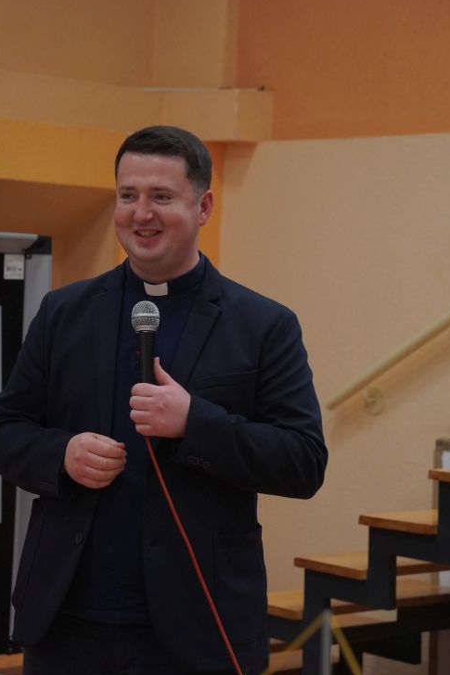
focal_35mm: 102
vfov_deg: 20.0
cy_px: 344
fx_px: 1913
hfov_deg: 13.4
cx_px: 183
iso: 2000
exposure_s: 1/250
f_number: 3.5
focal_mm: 50
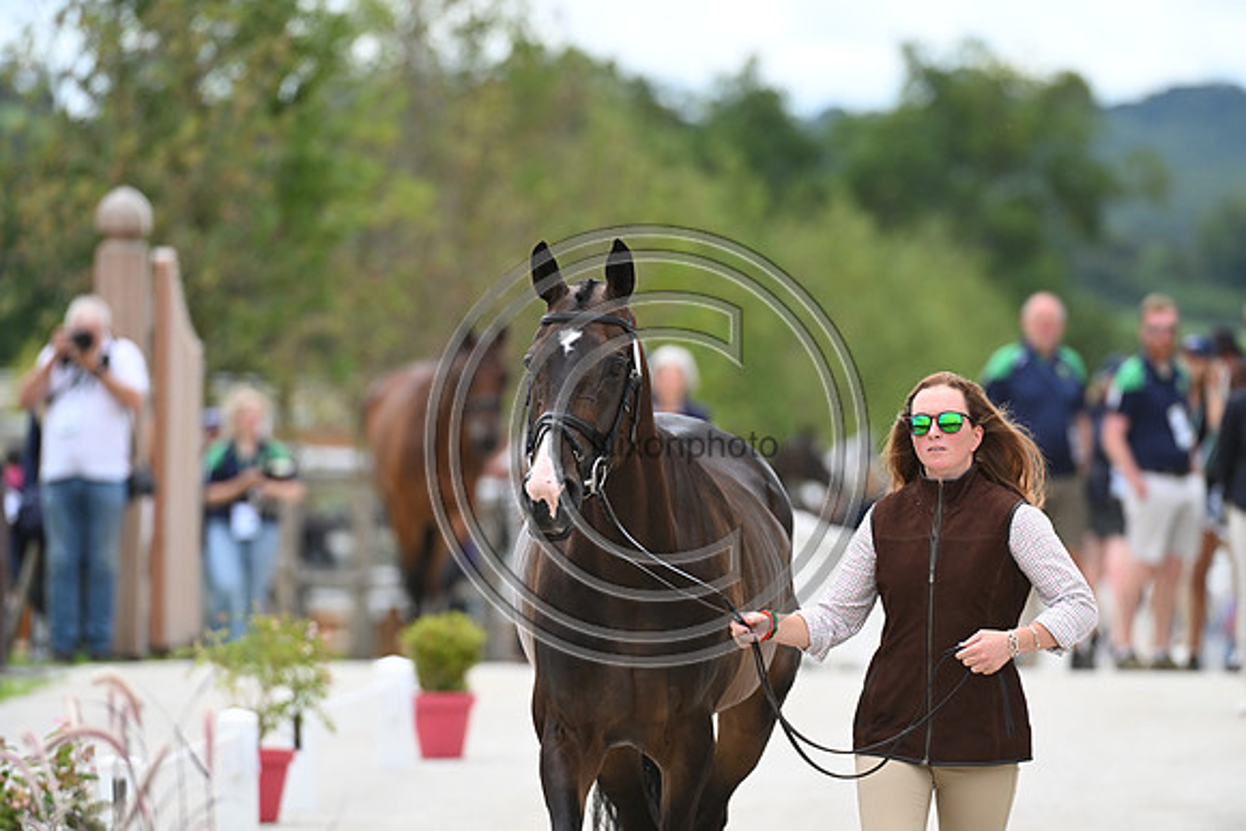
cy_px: 416
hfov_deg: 5.2
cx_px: 623
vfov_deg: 3.4
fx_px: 13847
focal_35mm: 400
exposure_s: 1/1250
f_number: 5.6
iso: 800
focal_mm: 400
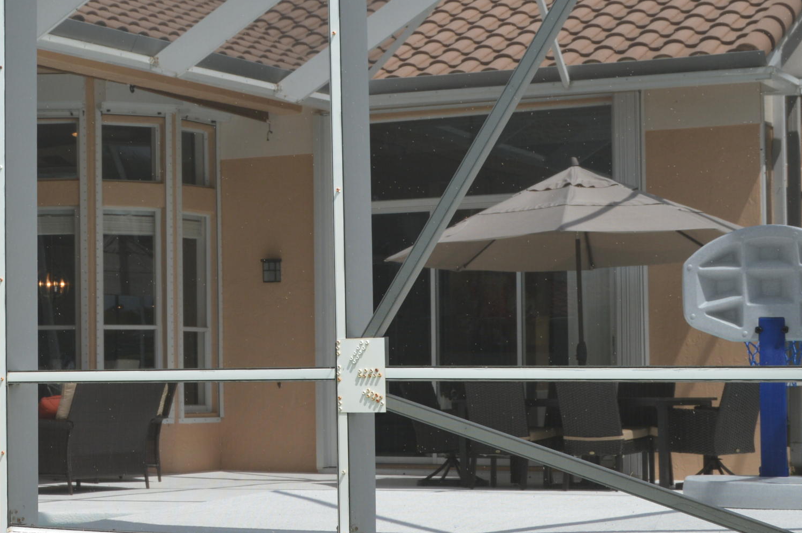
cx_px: 54
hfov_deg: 20.7
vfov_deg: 14.2
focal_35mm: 96
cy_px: 273
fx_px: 2137
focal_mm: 32
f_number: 8
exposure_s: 1/250
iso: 100
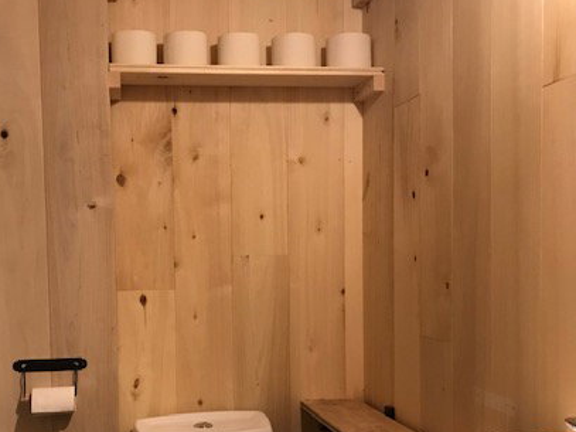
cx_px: 214
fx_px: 732
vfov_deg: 32.5
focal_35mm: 44
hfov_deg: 42.6
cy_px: 300
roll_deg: +2.7
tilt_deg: -2.6
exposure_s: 1/14
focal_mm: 3.99
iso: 100
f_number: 1.8
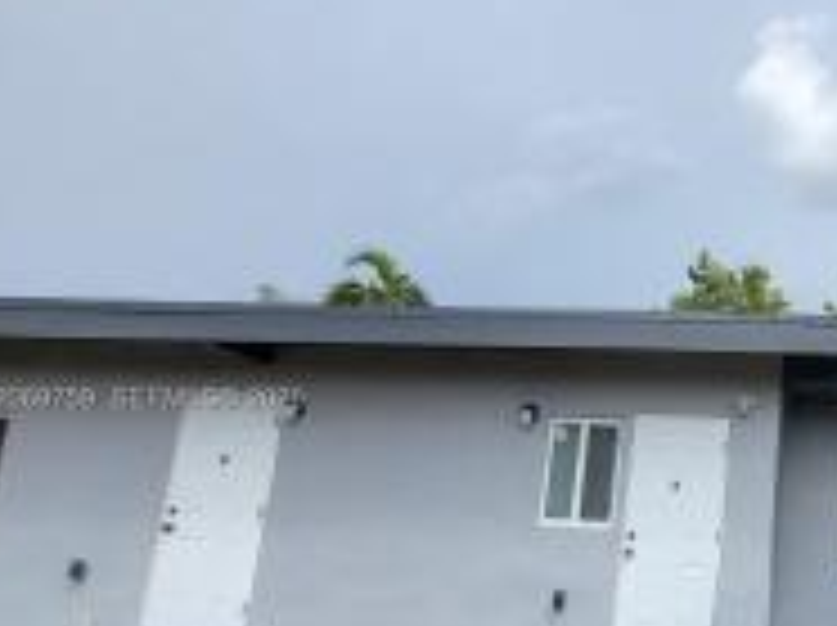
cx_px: 855
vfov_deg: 49.0
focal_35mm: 28
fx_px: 676
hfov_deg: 50.1
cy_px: 401
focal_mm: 1.74
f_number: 2.2
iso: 32
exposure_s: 1/841
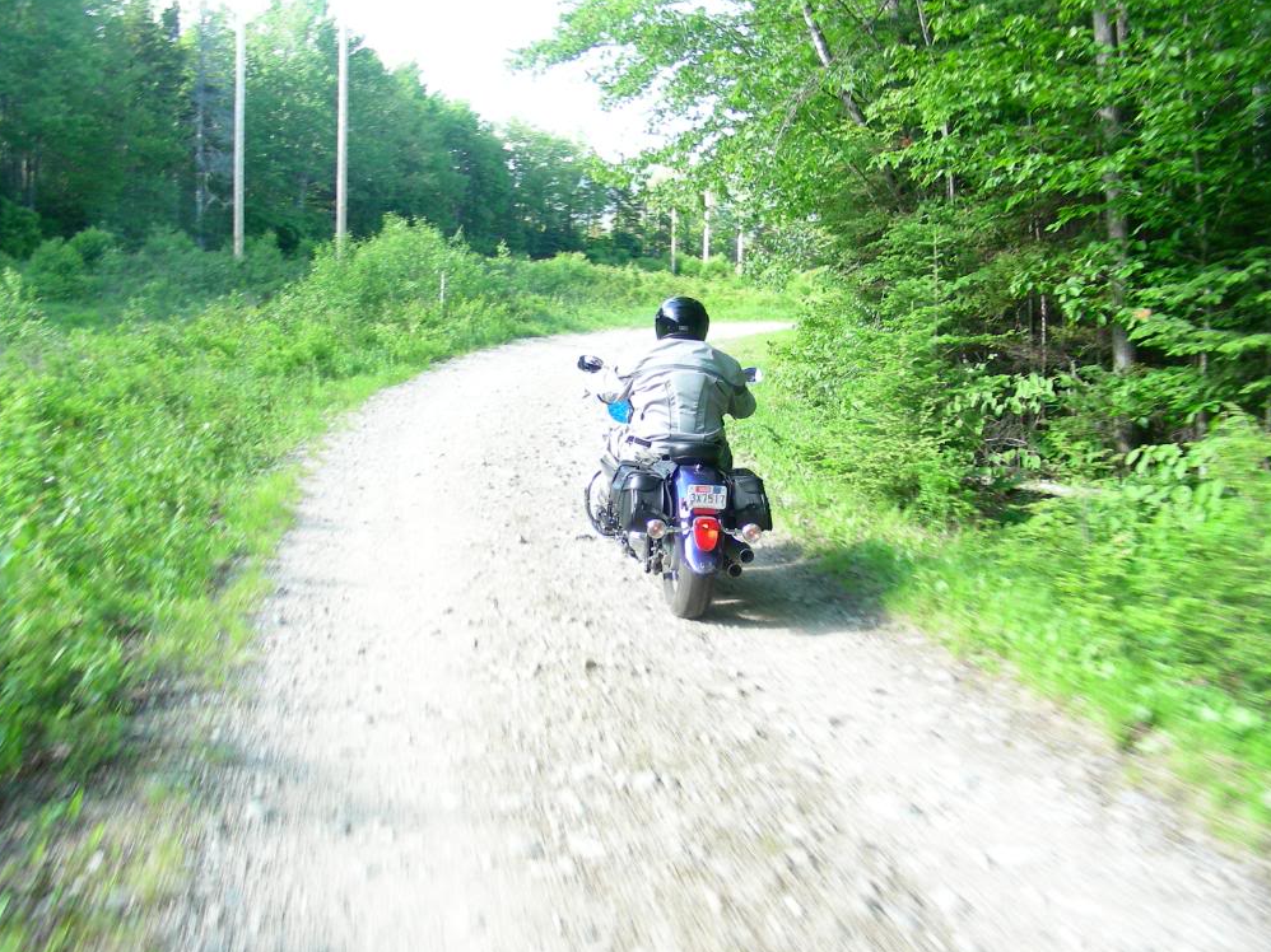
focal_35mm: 39
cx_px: 633
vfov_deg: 36.8
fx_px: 1432
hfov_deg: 47.9
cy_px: 477
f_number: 3.5
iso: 50
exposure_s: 1/55.6
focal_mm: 6.3
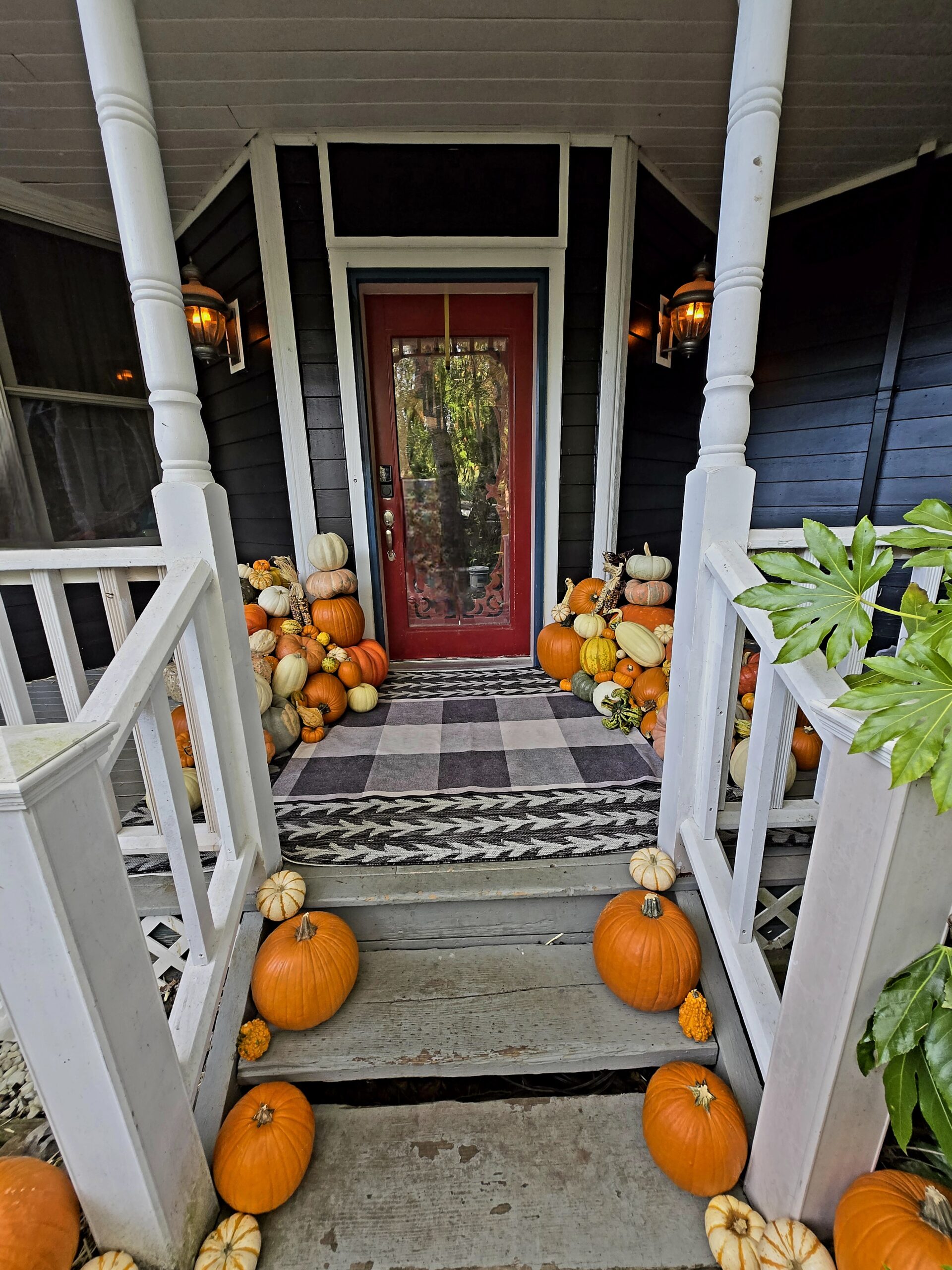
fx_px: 477
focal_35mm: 13
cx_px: 476
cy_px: 635
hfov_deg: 89.9
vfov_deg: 106.2
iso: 100
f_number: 2.2
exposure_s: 1/100
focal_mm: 1.7
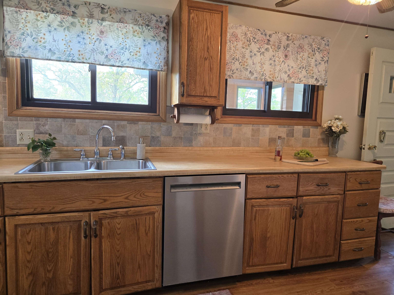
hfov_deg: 73.9
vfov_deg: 58.9
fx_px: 262
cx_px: 197
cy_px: 148
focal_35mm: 23
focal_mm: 5.4
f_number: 1.8
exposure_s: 1/120
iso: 200
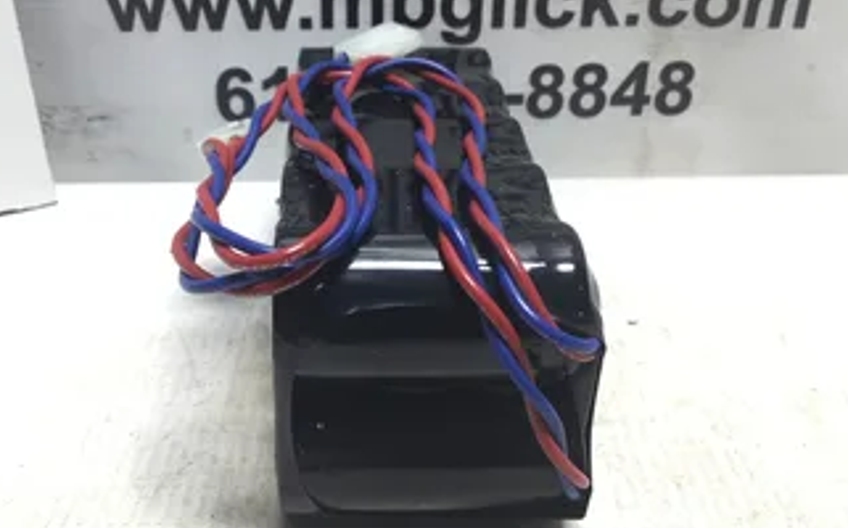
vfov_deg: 31.2
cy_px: 238
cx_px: 372
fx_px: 947
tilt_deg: -26.4
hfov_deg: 48.1
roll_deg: -0.8
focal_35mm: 41
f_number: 2.4
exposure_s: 1/60
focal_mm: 3.3
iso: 25
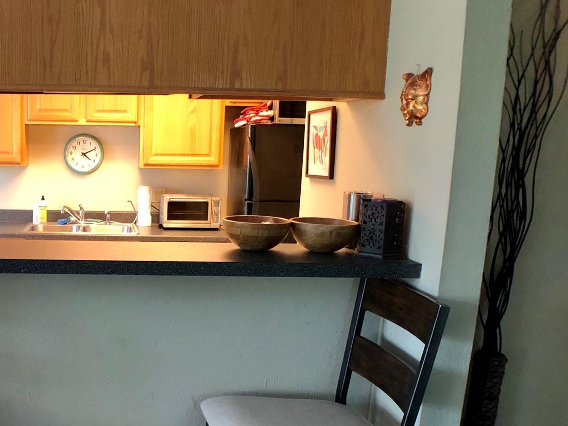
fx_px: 853
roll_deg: -0.5
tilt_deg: -10.1
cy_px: 264
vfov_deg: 27.9
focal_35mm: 52
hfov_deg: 35.6
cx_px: 112
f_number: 1.8
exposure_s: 1/15
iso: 100
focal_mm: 3.99
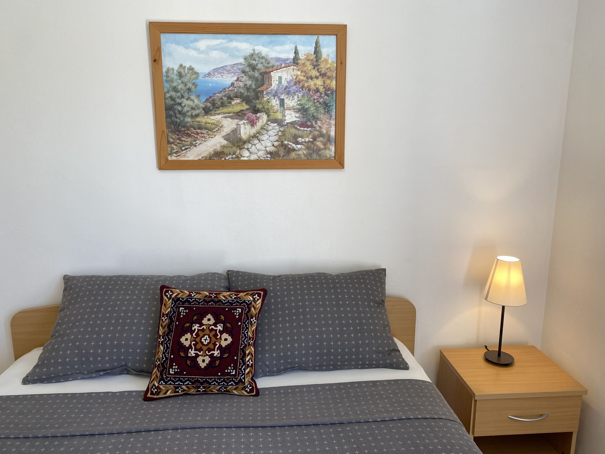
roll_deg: -0.1
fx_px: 454
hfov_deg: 67.3
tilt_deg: -10.3
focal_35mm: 26
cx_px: 302
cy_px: 227
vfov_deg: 53.1
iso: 50
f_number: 1.8
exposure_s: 1/100
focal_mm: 4.25
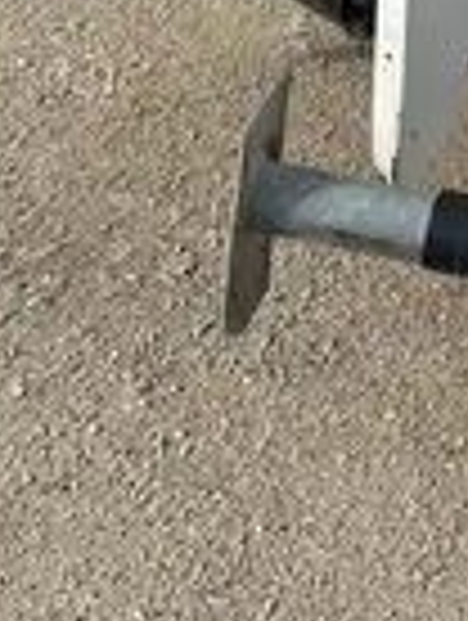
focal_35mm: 138
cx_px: 958
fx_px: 2480
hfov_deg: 9.9
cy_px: -902
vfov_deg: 11.6
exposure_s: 1/6211
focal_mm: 5.7
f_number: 1.5
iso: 50
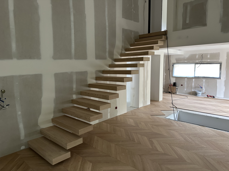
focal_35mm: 24
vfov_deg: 56.8
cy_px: 86
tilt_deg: -7.9
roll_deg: +1.0
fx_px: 159
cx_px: 114
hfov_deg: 71.6
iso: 400
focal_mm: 6.86
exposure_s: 1/60
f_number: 1.78
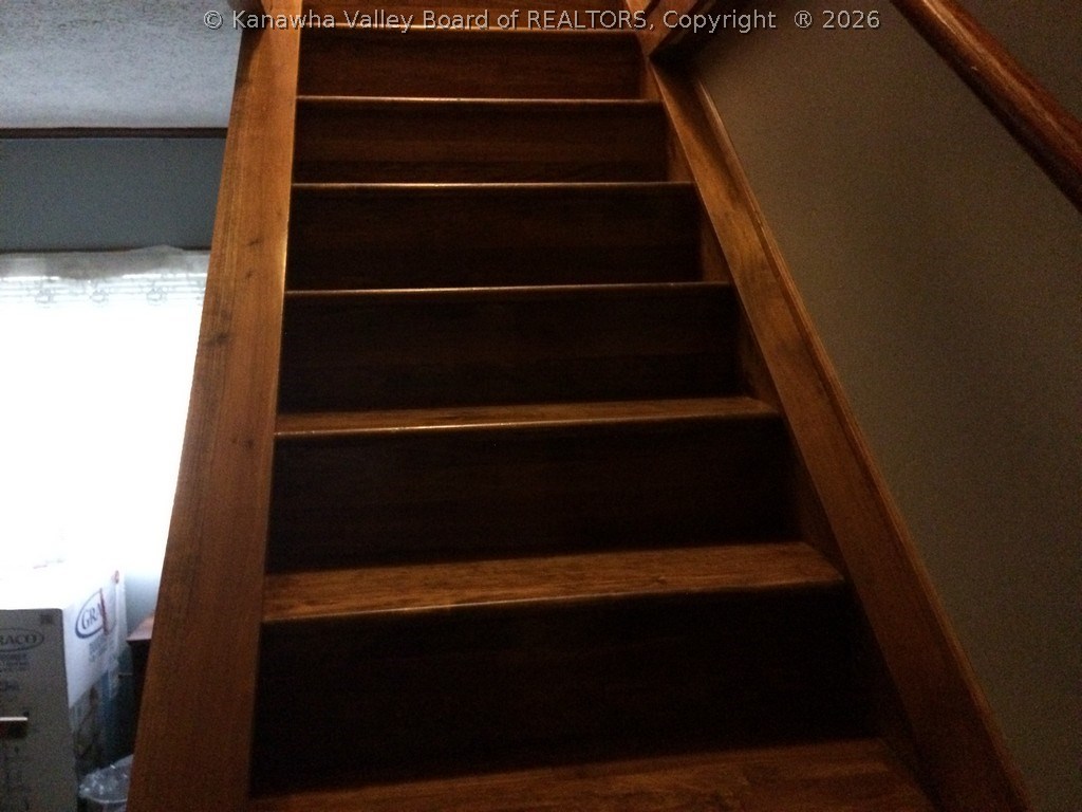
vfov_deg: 48.2
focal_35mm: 29
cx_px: 541
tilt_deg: -5.4
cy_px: 406
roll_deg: +2.0
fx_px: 906
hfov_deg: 61.7
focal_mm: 4.15
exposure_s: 1/15
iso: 1000
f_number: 2.2
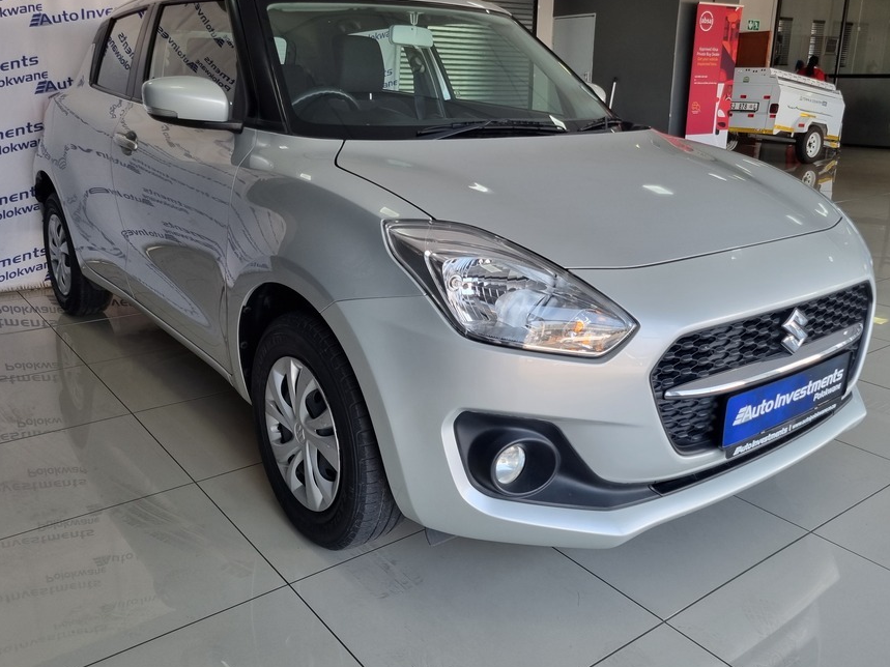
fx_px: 797
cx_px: 444
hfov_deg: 58.4
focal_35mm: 31
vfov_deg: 45.3
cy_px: 284
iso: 64
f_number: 1.8
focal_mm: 5.4
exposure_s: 1/117
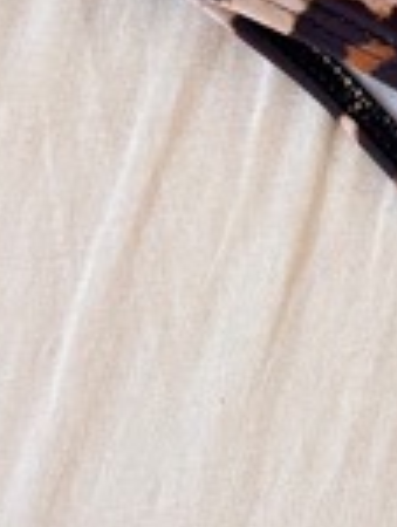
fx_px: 2638
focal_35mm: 173
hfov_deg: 7.7
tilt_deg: -81.5
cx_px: 1096
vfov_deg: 10.5
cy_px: -523
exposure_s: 1/121
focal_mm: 5.96
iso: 125
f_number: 1.6
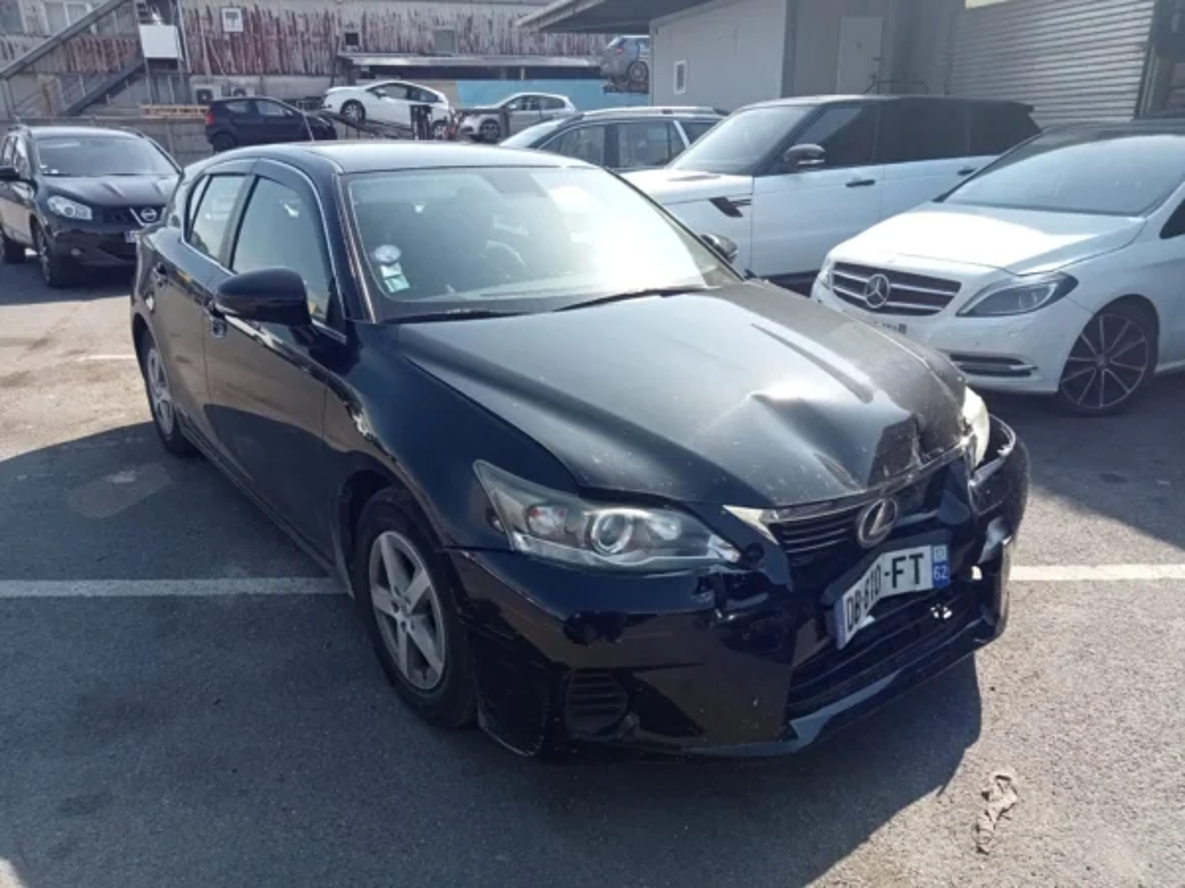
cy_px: 444
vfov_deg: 49.7
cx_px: 592
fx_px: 959
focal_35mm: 28
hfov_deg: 63.4
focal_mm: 3.46
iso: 100
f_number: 2.2
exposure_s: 1/475
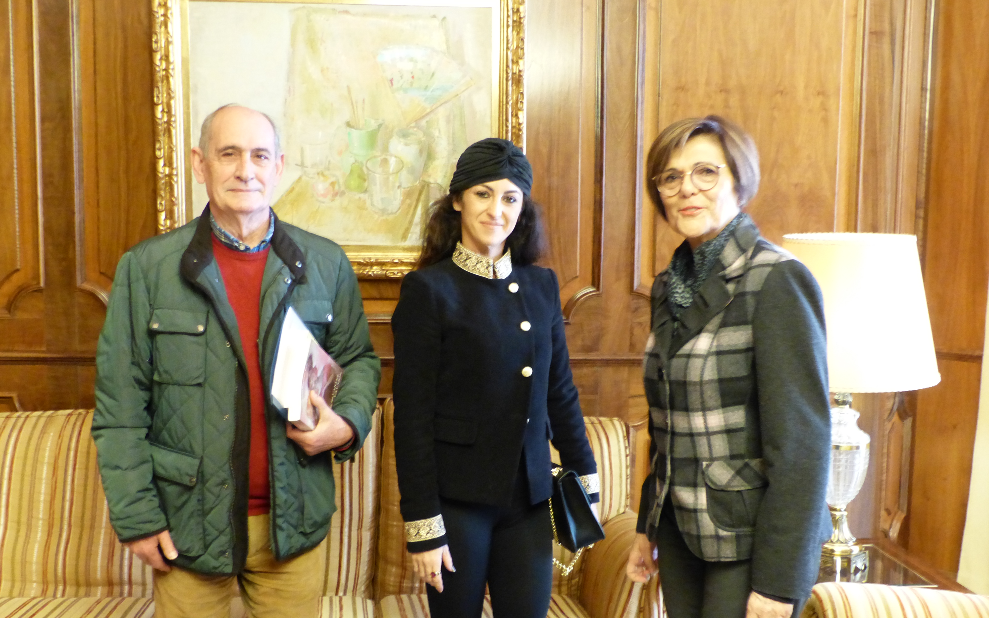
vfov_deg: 30.5
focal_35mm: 42
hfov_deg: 47.2
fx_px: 1132
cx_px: 496
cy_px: 370
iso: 500
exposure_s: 1/15
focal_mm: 7
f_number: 2.8
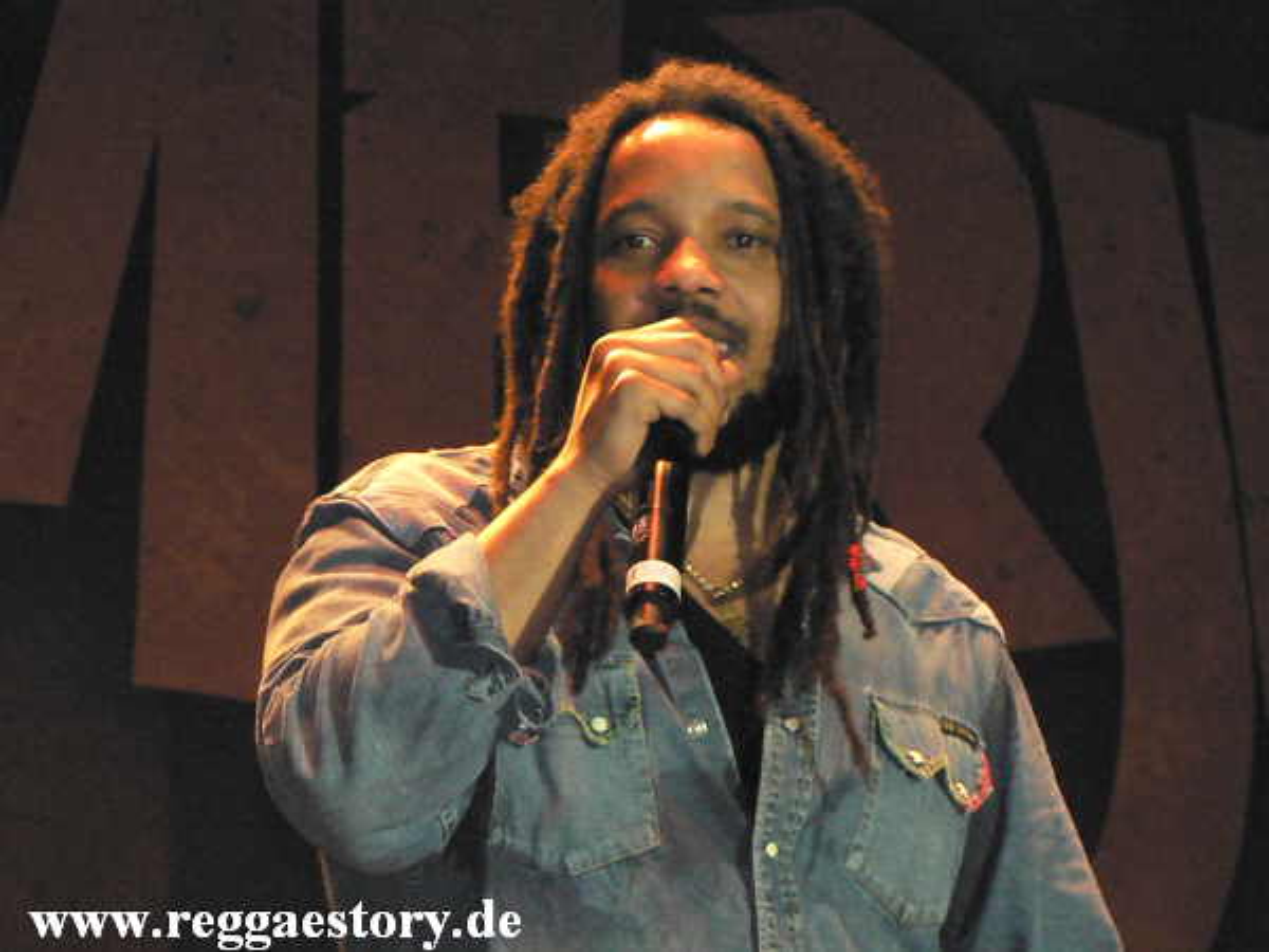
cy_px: 476
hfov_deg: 13.8
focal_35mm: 143
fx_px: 5242
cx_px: 634
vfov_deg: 10.4
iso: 400
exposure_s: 1/60
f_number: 3.3
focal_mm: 24.6
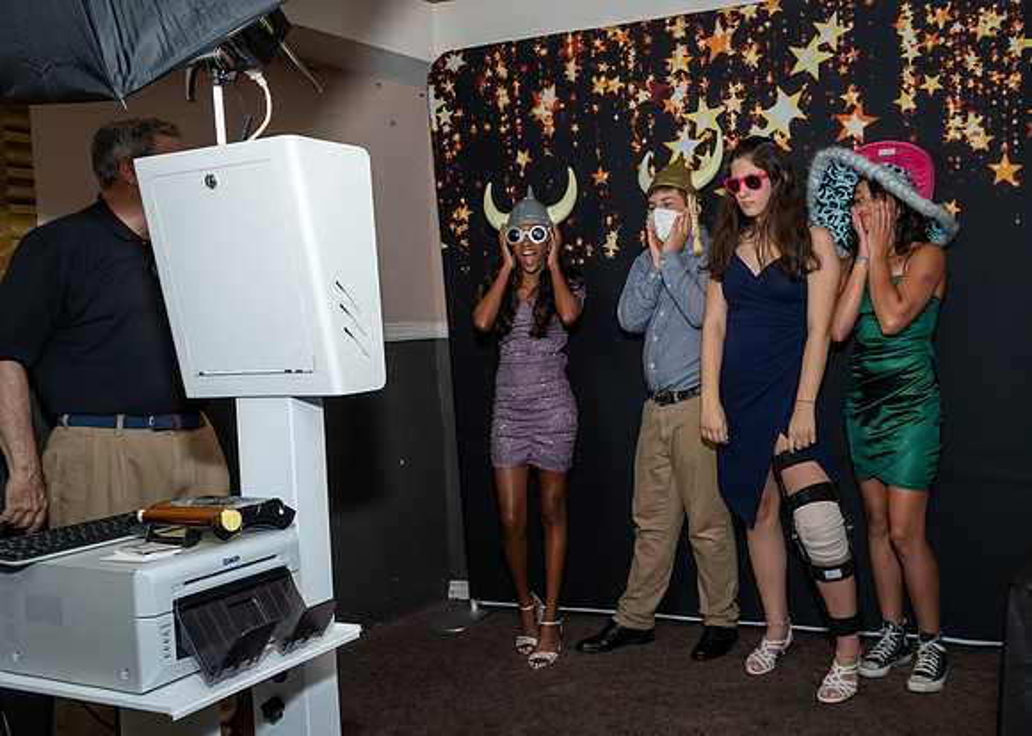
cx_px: 653
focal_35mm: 32
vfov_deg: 43.4
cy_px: 350
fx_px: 925
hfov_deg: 57.5
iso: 400
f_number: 5.6
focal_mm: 17
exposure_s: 1/250
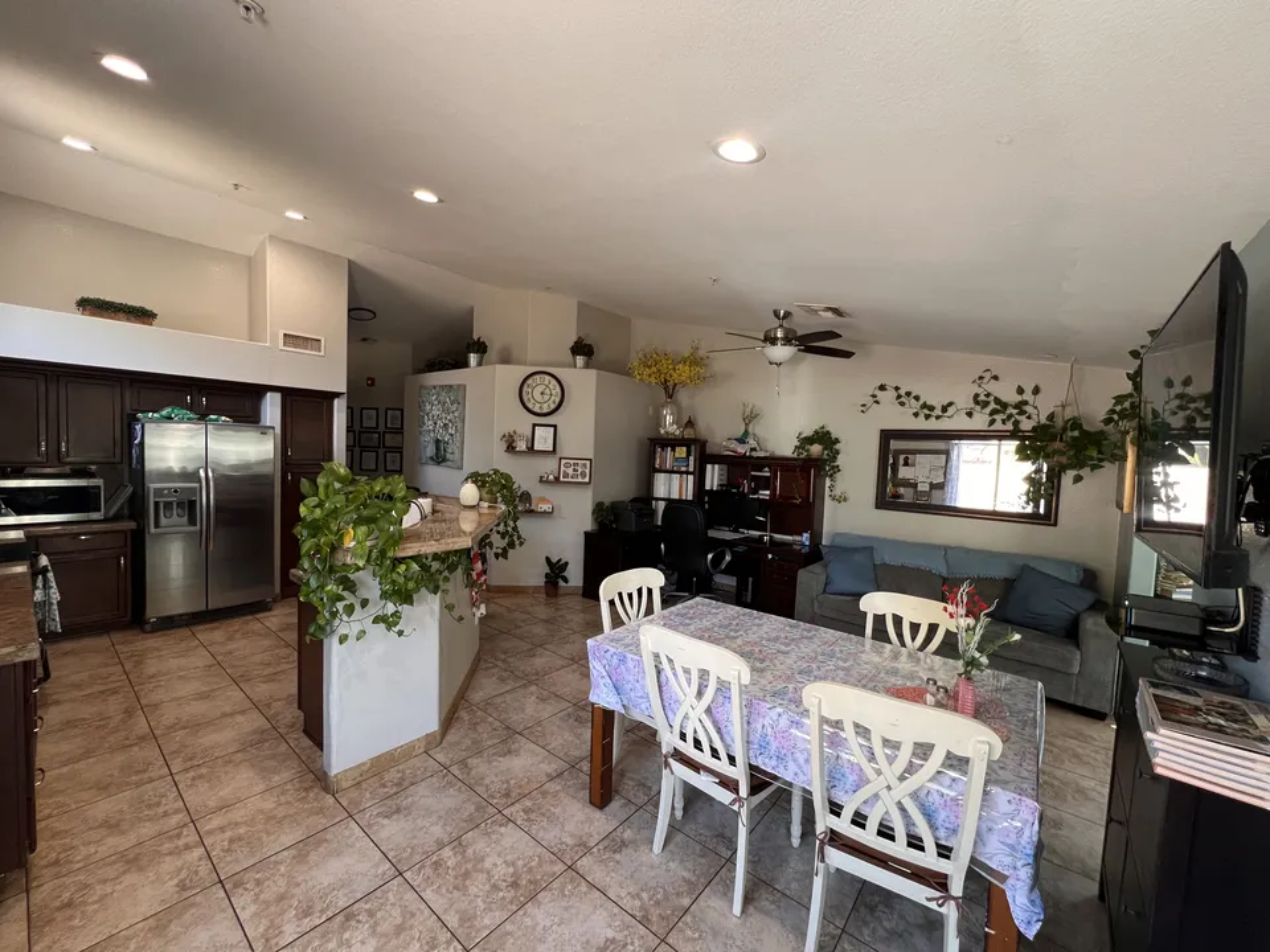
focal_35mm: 13
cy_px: 476
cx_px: 635
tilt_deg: -3.0
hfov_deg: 106.2
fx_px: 477
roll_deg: -2.0
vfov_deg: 89.9
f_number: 1.8
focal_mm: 1.6
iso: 250
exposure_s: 1/98
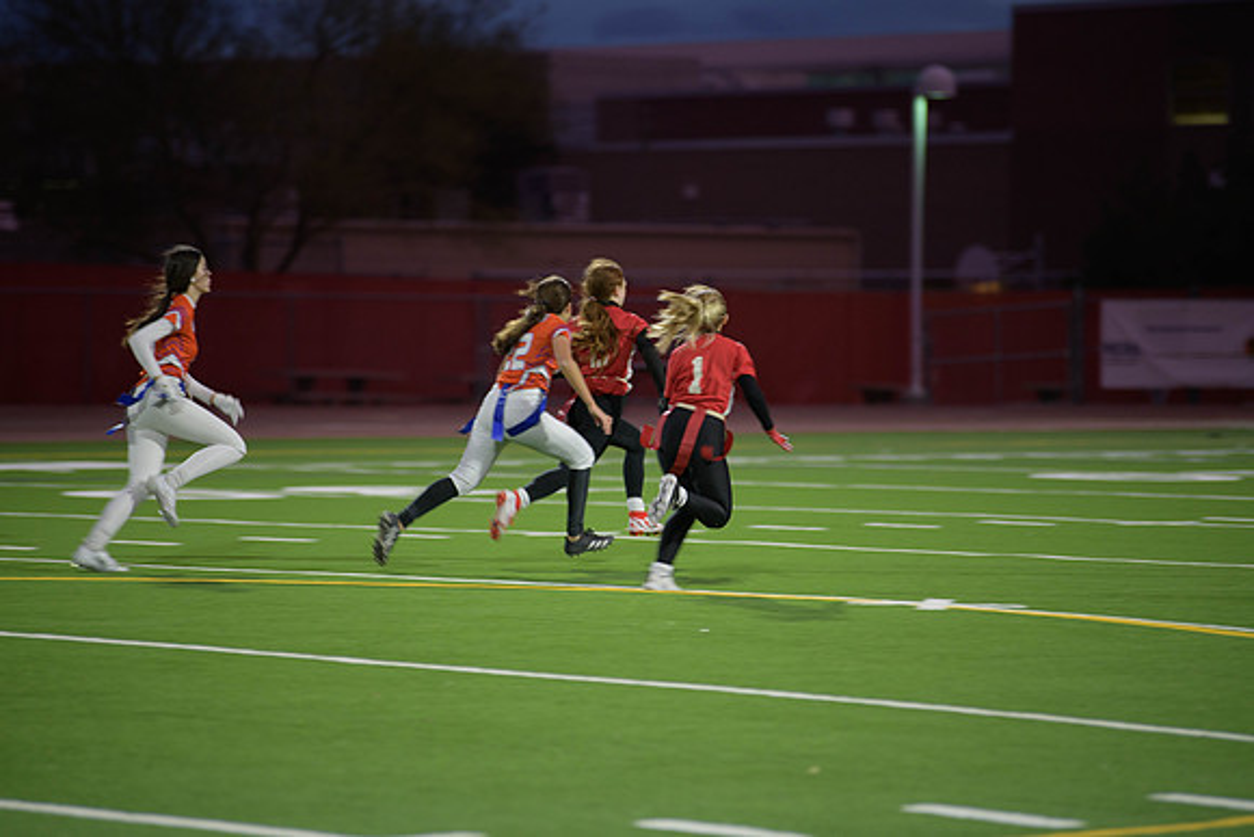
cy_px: 418
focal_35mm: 200
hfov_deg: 10.3
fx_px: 6968
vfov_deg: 6.9
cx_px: 627
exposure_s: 1/200
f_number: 2.8
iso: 800
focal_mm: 200
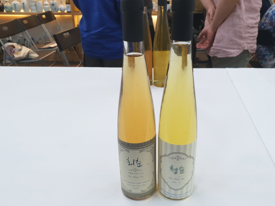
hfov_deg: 59.7
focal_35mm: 30
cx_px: 158
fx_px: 238
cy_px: 98
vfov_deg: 46.8
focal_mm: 4.3
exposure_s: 1/60
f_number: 2.4
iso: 80
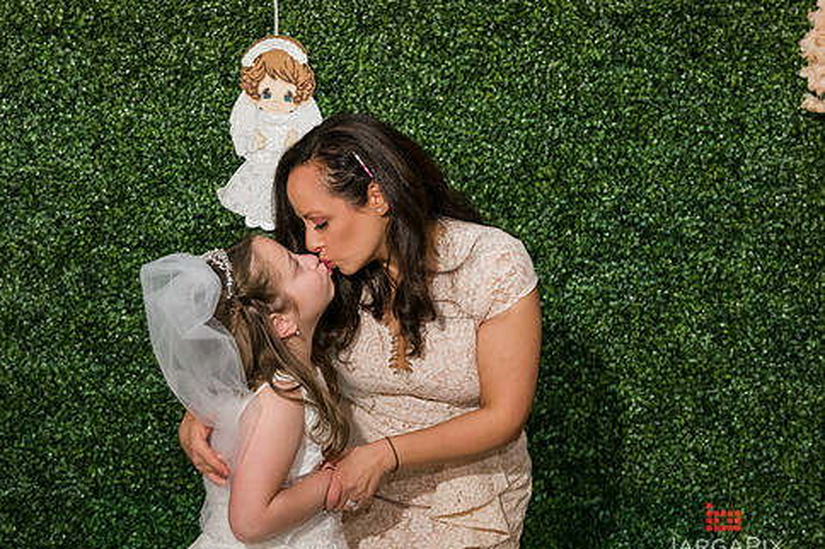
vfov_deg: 24.2
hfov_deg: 35.5
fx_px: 1282
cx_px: 334
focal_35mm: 56
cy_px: 280
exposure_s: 1/125
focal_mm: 42
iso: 1600
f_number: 5.6
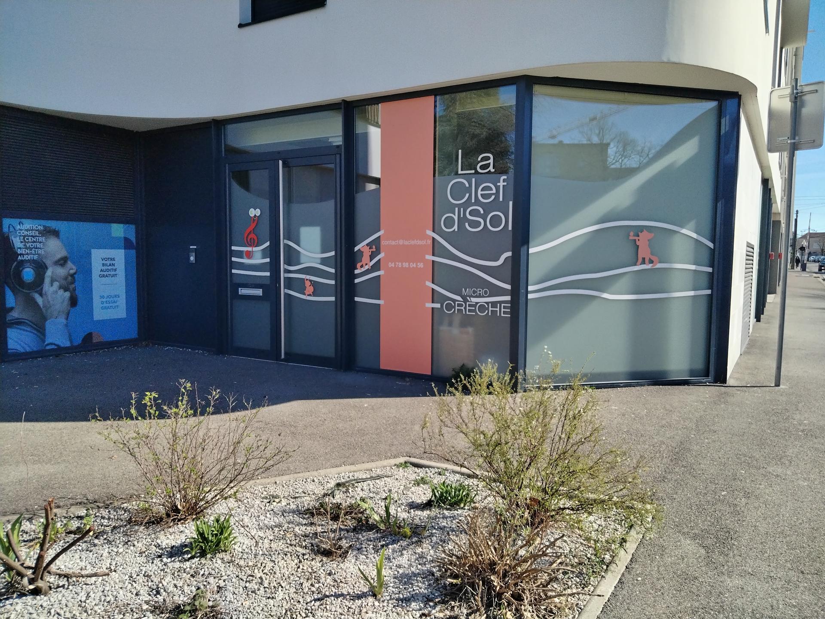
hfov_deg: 67.3
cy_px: 310
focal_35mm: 26
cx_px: 412
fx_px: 620
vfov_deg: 53.1
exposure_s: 1/1190
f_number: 1.8
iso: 100
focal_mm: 4.25
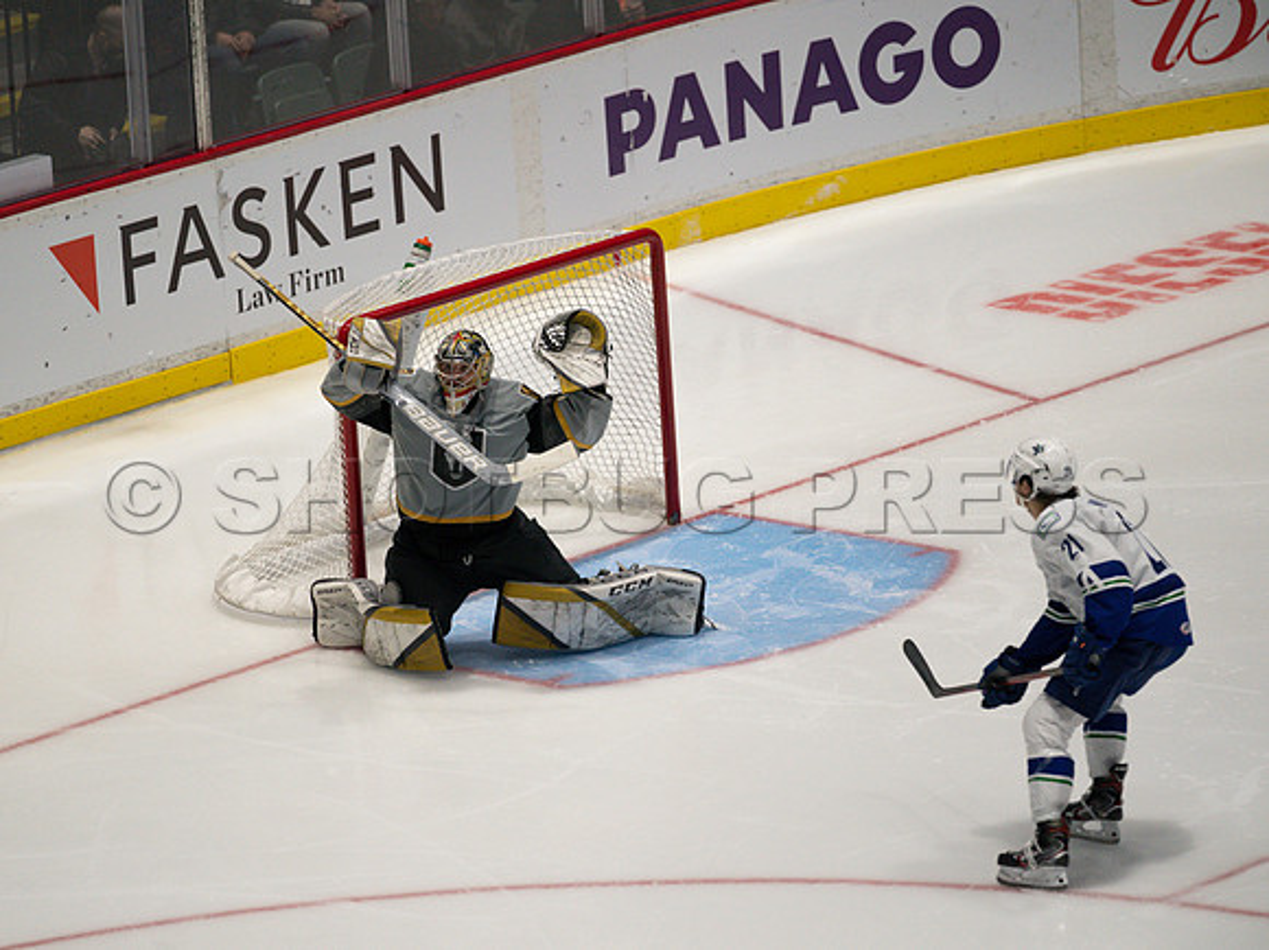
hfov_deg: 6.6
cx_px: 556
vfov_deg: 4.9
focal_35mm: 303
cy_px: 475
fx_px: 11084
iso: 2500
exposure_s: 1/1000
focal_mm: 280
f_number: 4
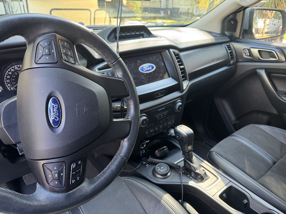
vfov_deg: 56.8
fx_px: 198
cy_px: 107
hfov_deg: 71.6
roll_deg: +0.6
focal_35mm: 24
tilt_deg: -26.2
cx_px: 143
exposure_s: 1/81
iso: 200
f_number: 1.78
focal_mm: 6.76
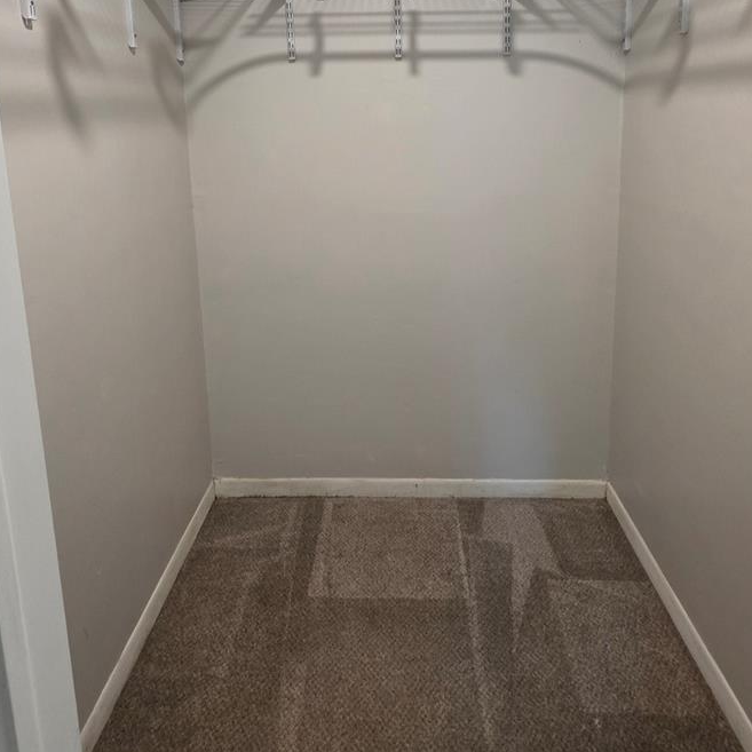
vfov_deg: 68.3
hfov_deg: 72.1
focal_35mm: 21
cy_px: 204
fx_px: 516
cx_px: 380
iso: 250
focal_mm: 2.2
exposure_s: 1/60
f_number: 1.9
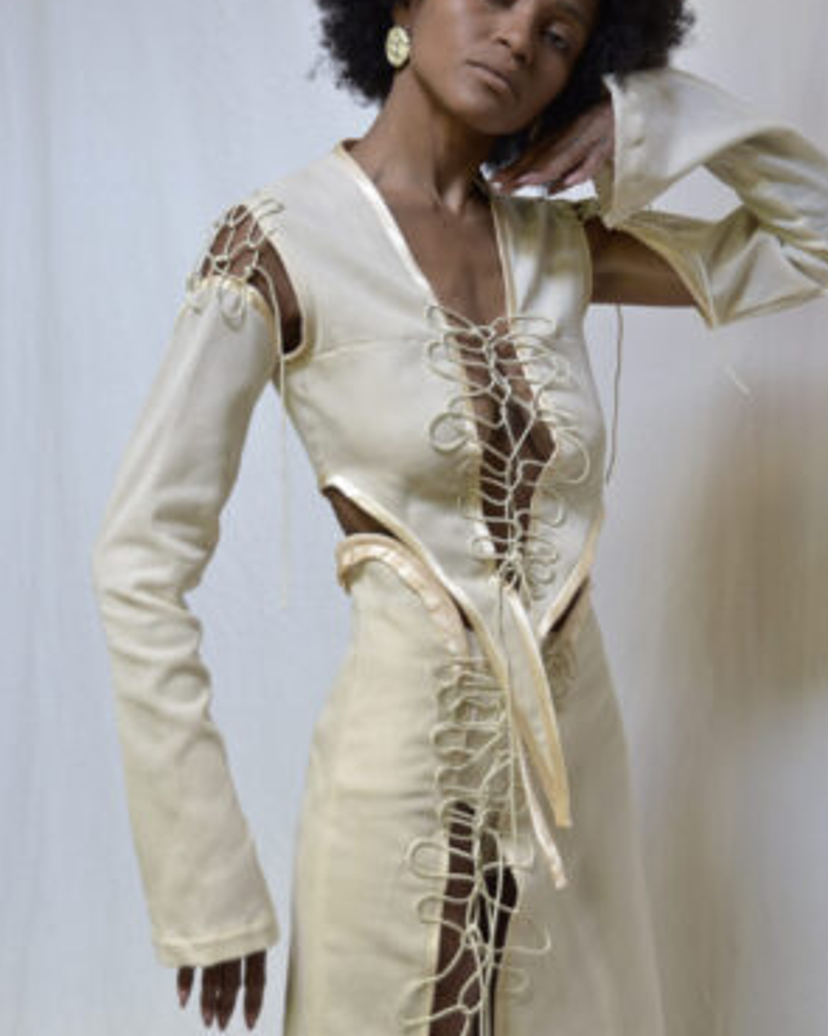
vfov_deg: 27.5
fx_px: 2114
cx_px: 415
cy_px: 482
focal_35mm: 69
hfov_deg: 22.2
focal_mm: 40
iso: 400
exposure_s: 1/15
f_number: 4.8
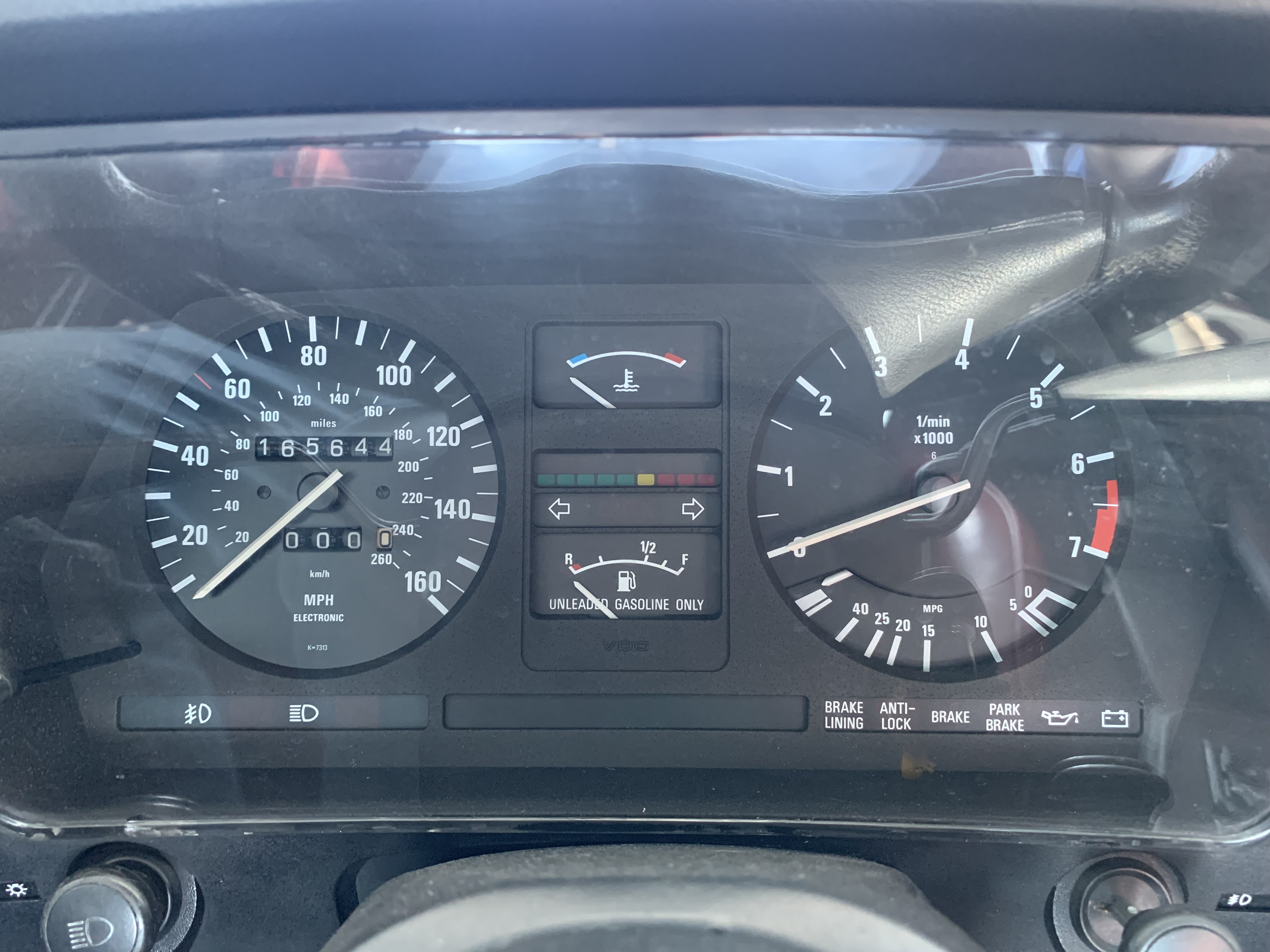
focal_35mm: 26
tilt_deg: -13.9
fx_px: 954
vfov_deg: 53.1
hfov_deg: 67.3
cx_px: 635
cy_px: 476
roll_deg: -0.3
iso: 400
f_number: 1.8
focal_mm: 4.25
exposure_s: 1/38
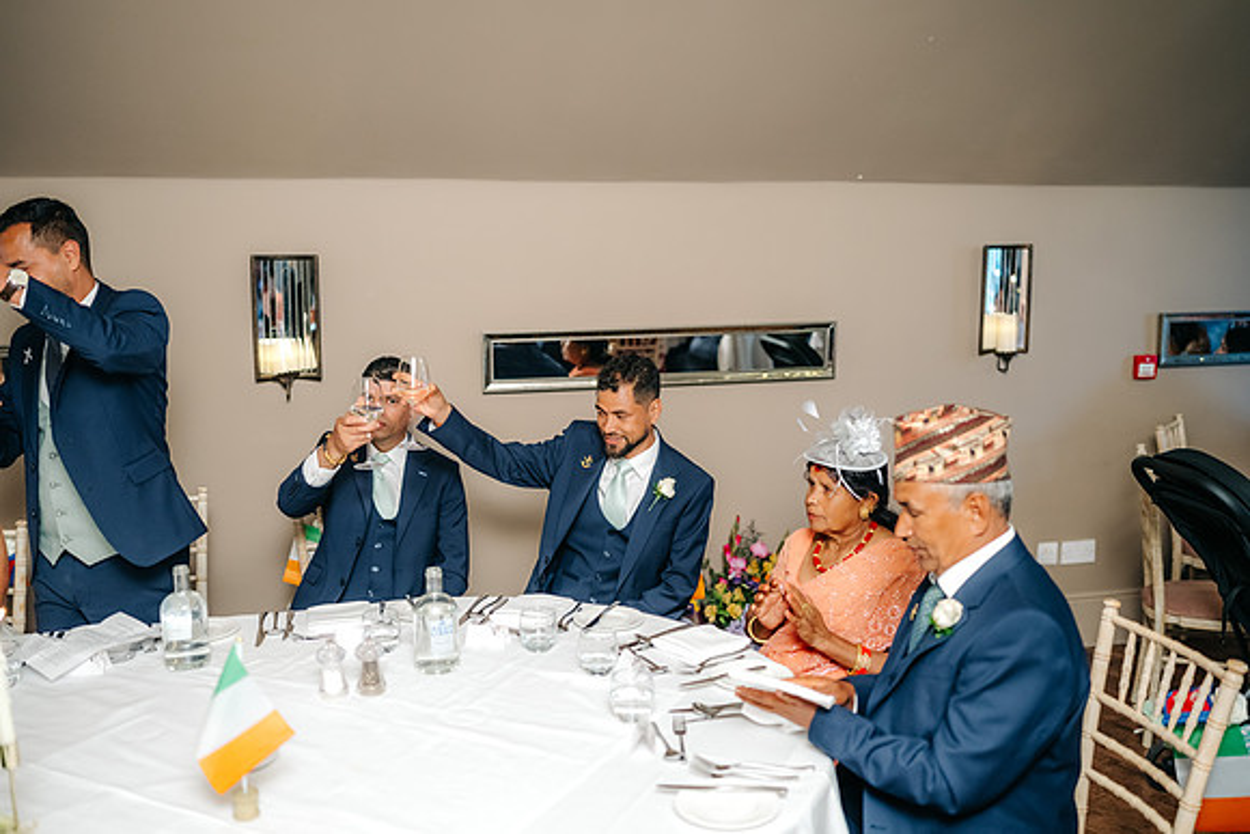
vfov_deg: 37.9
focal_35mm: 35
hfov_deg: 54.4
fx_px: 1216
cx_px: 625
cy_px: 417
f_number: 1.6
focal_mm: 35
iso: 800
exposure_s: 1/200
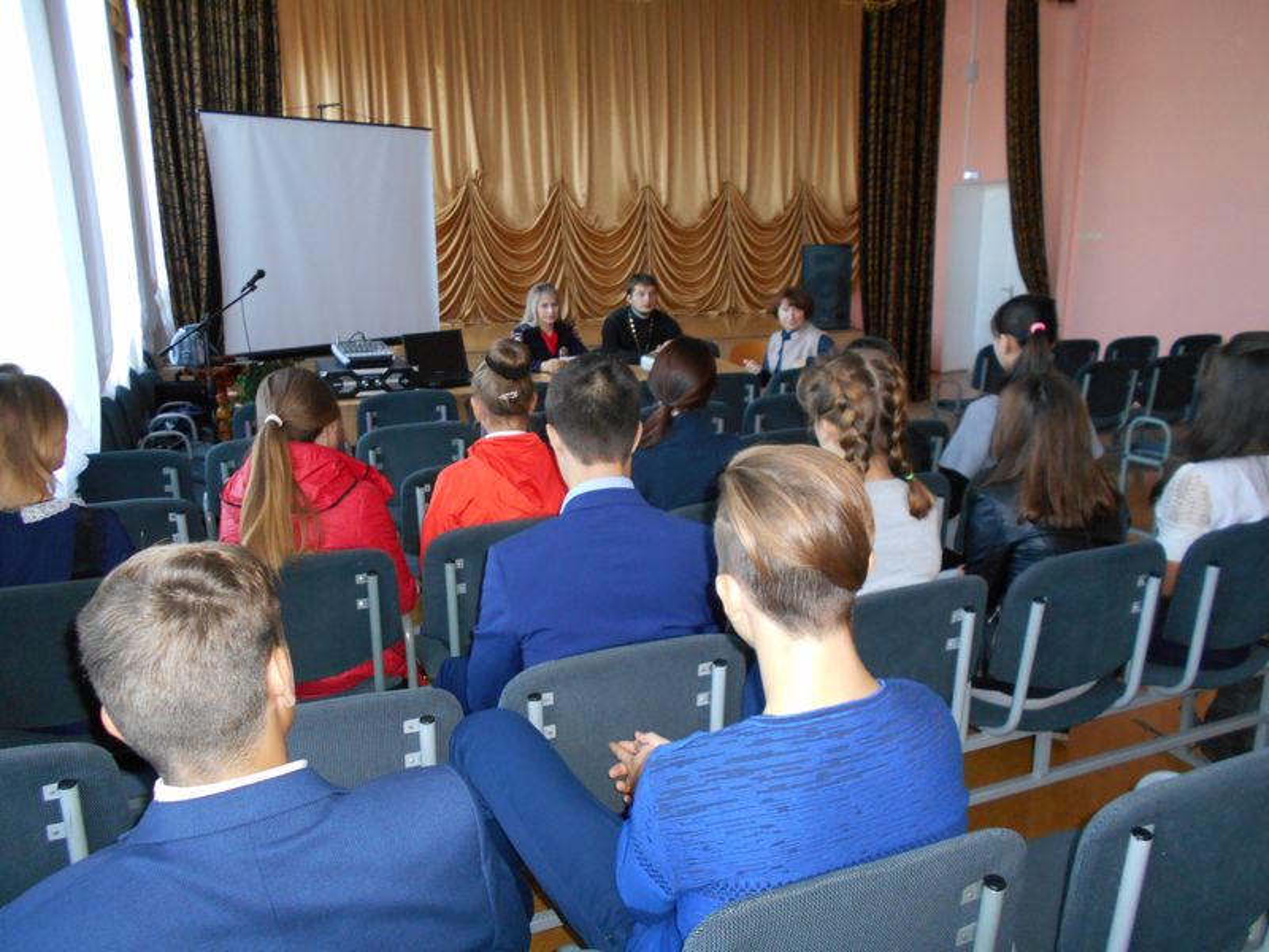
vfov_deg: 53.1
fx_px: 953
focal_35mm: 26
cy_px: 476
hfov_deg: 67.3
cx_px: 634
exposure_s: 1/25
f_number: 3.2
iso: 400
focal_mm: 4.6
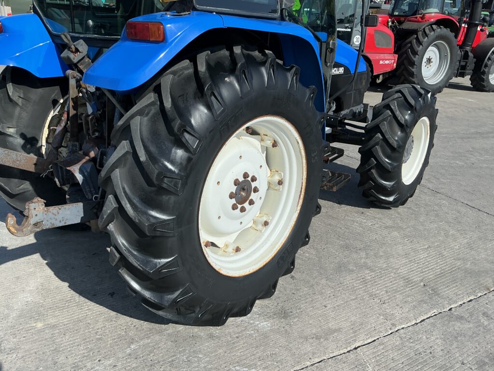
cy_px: 186
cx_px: 247
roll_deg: -8.6
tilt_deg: -17.8
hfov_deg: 63.4
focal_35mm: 28
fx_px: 400
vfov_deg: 49.7
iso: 25
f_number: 1.8
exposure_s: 1/1912
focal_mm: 3
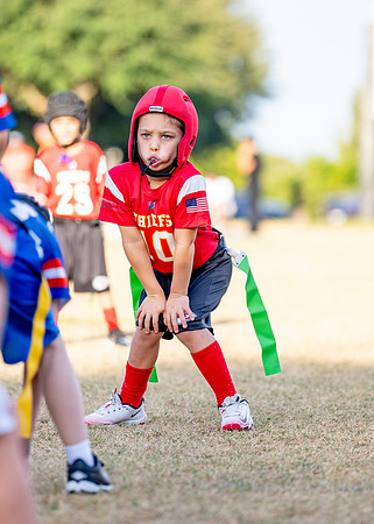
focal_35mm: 256
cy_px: 236
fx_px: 3806
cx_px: 172
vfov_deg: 7.9
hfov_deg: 5.6
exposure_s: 1/1600
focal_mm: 157
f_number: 2.8
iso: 250
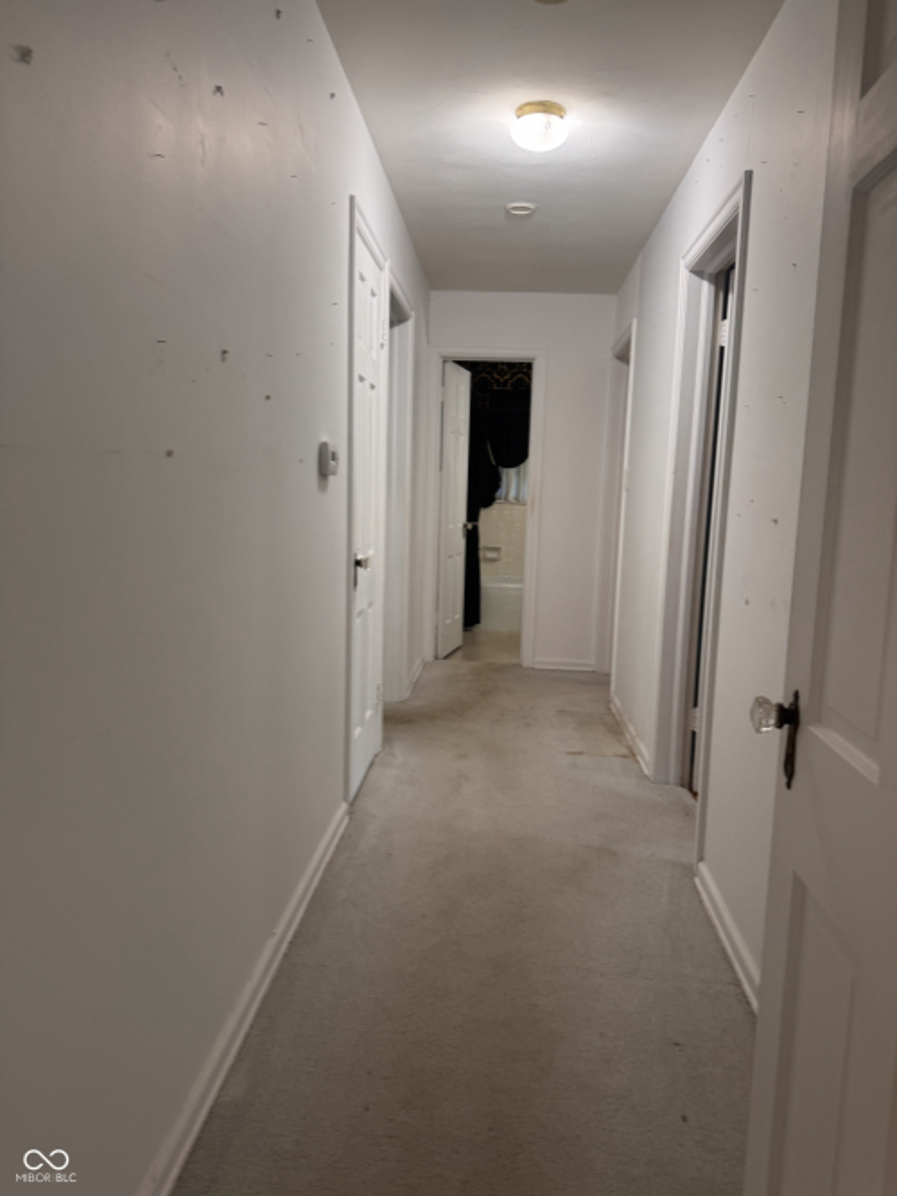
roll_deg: -2.0
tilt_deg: -7.7
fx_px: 829
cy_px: 598
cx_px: 448
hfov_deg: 56.8
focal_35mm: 24
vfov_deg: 71.6
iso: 125
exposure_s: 1/60
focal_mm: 6.76
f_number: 1.78
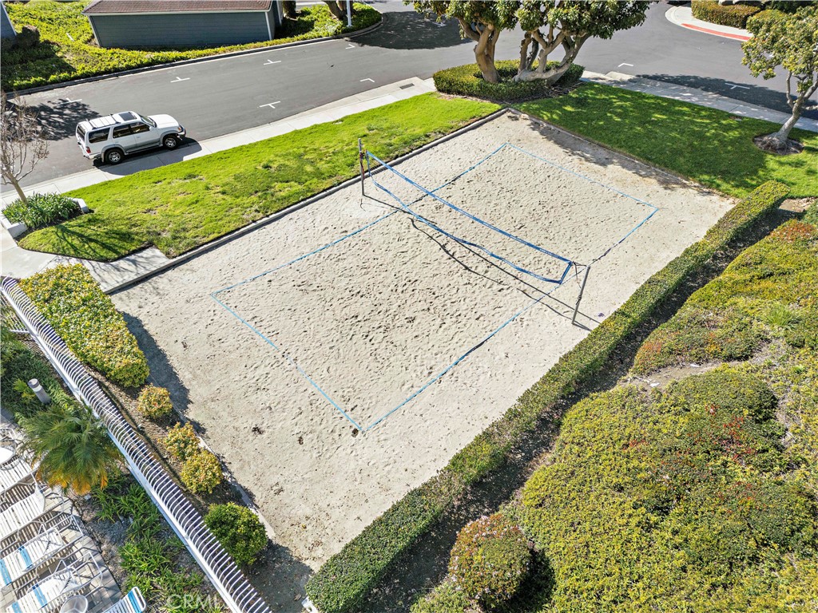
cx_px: 409
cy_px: 306
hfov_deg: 71.6
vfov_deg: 56.8
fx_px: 567
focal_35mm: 24
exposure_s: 1/2500
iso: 100
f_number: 1.7
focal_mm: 6.72
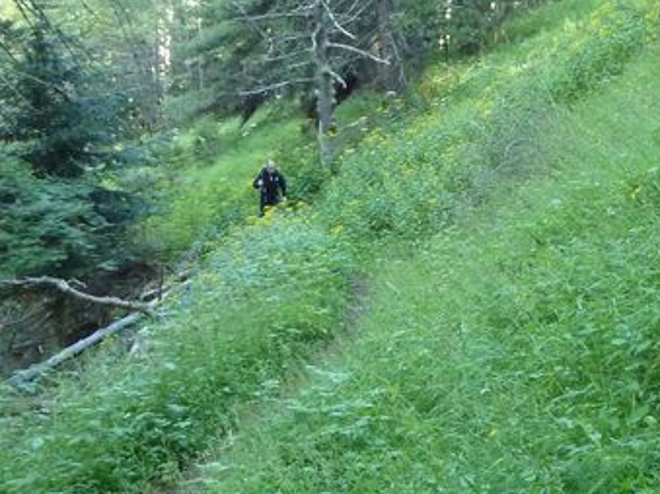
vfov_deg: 24.8
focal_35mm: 59
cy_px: 253
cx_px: 467
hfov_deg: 32.3
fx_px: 1125
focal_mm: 4.1
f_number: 3.3
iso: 320
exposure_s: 1/30
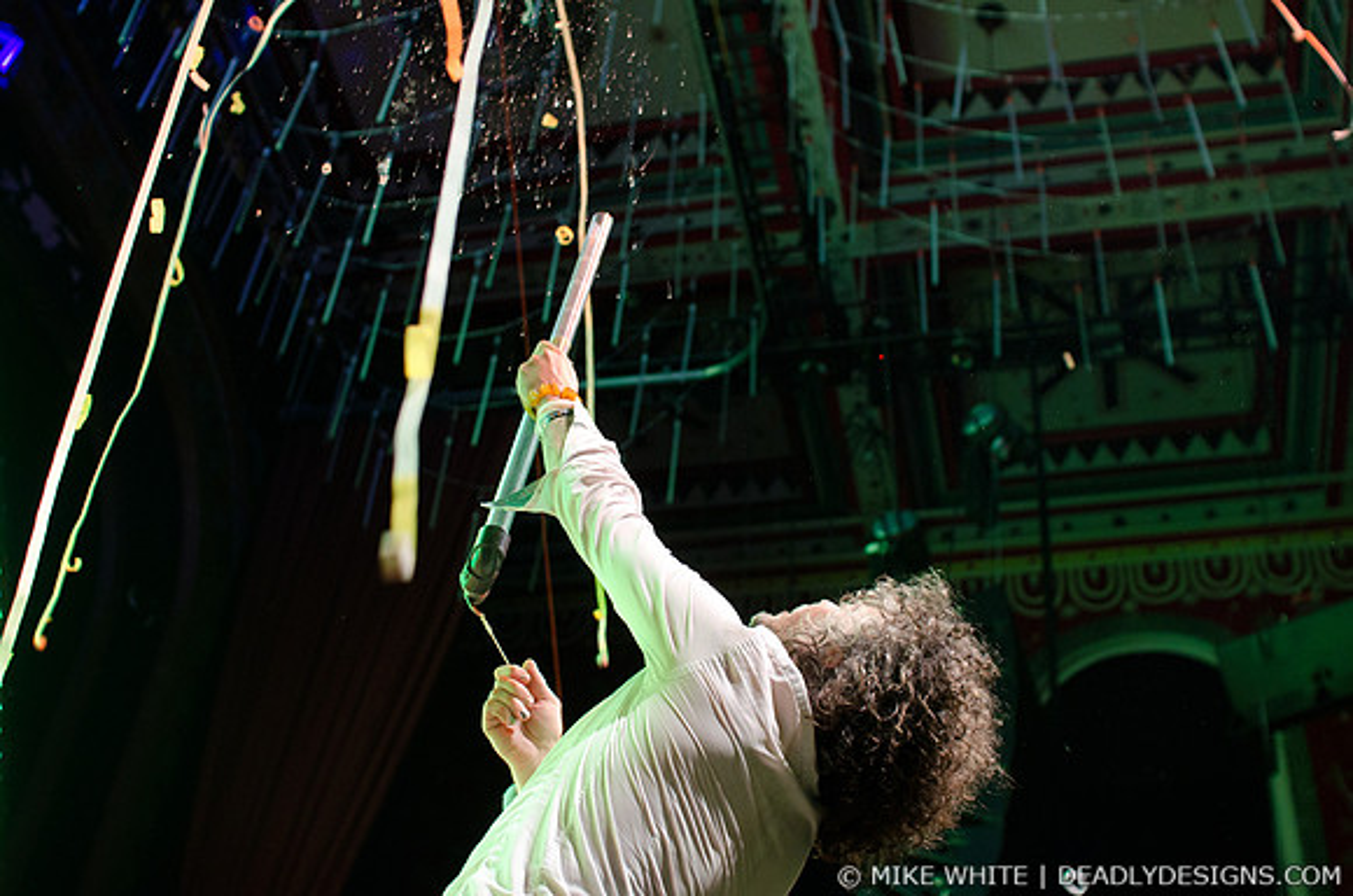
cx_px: 676
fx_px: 1688
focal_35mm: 45
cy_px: 448
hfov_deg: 43.7
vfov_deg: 29.7
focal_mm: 30
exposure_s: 1/400
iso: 1600
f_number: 3.5
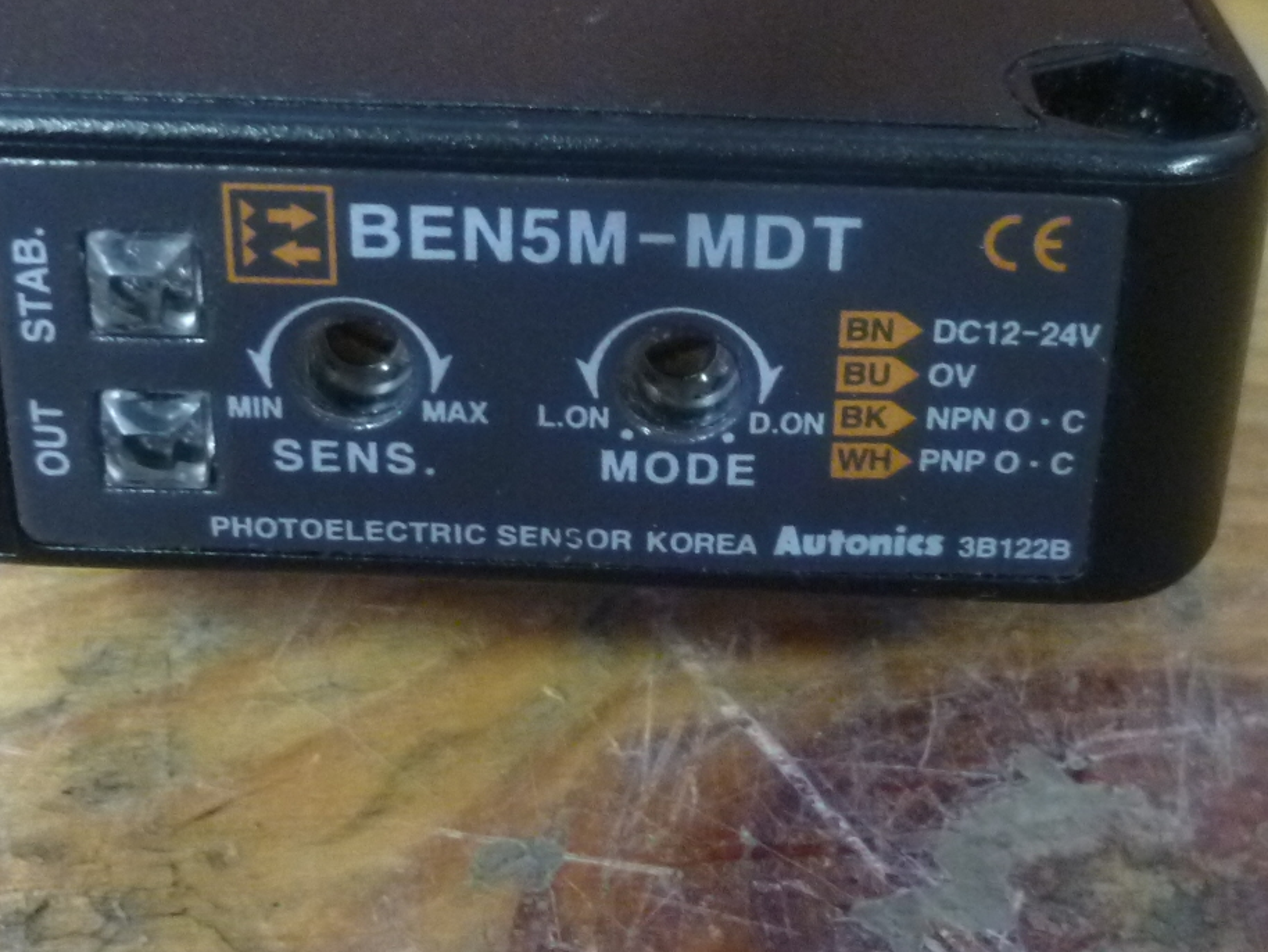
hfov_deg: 34.3
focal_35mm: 56
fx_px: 2052
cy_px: 74
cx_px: 721
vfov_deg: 25.2
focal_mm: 4.5
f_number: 3.1
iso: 400
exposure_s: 1/5
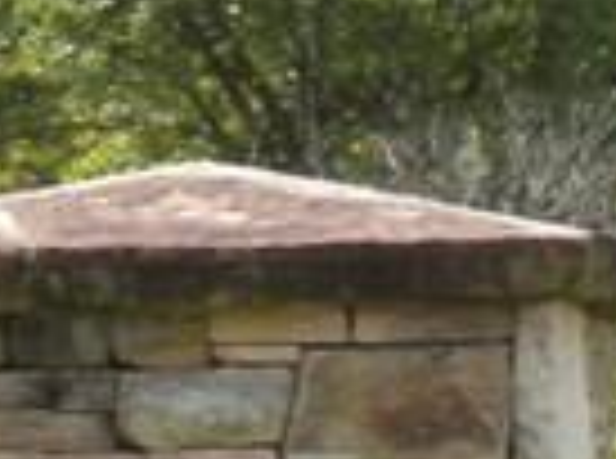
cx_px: -1619
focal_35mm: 540
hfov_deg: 3.5
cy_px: 932
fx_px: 9584
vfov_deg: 2.7
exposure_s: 1/476
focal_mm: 12.7
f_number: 5
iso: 250
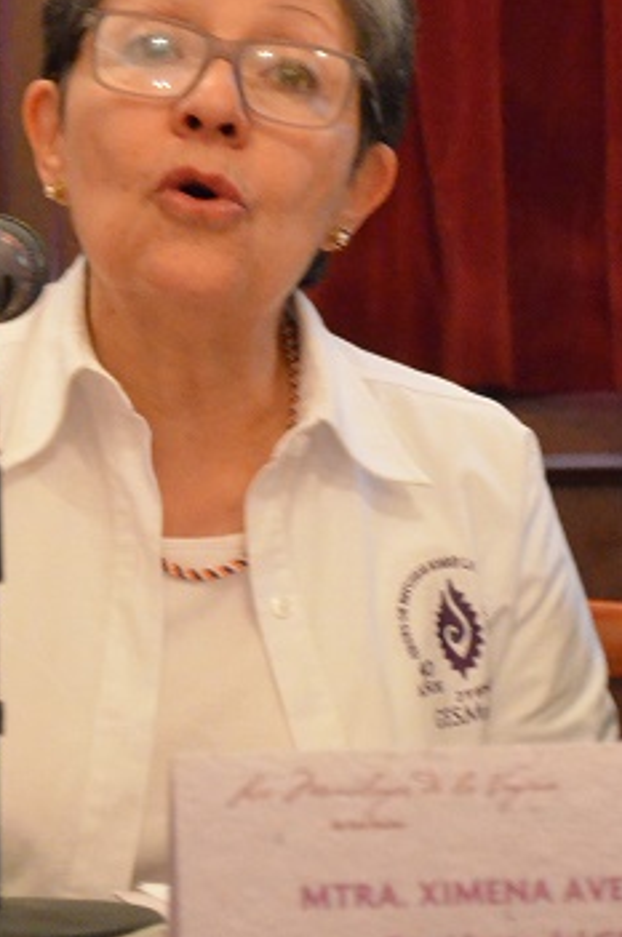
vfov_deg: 11.6
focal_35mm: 177
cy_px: 302
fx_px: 4602
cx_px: 291
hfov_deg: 7.7
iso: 6400
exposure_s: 1/20
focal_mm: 55
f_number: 5.6
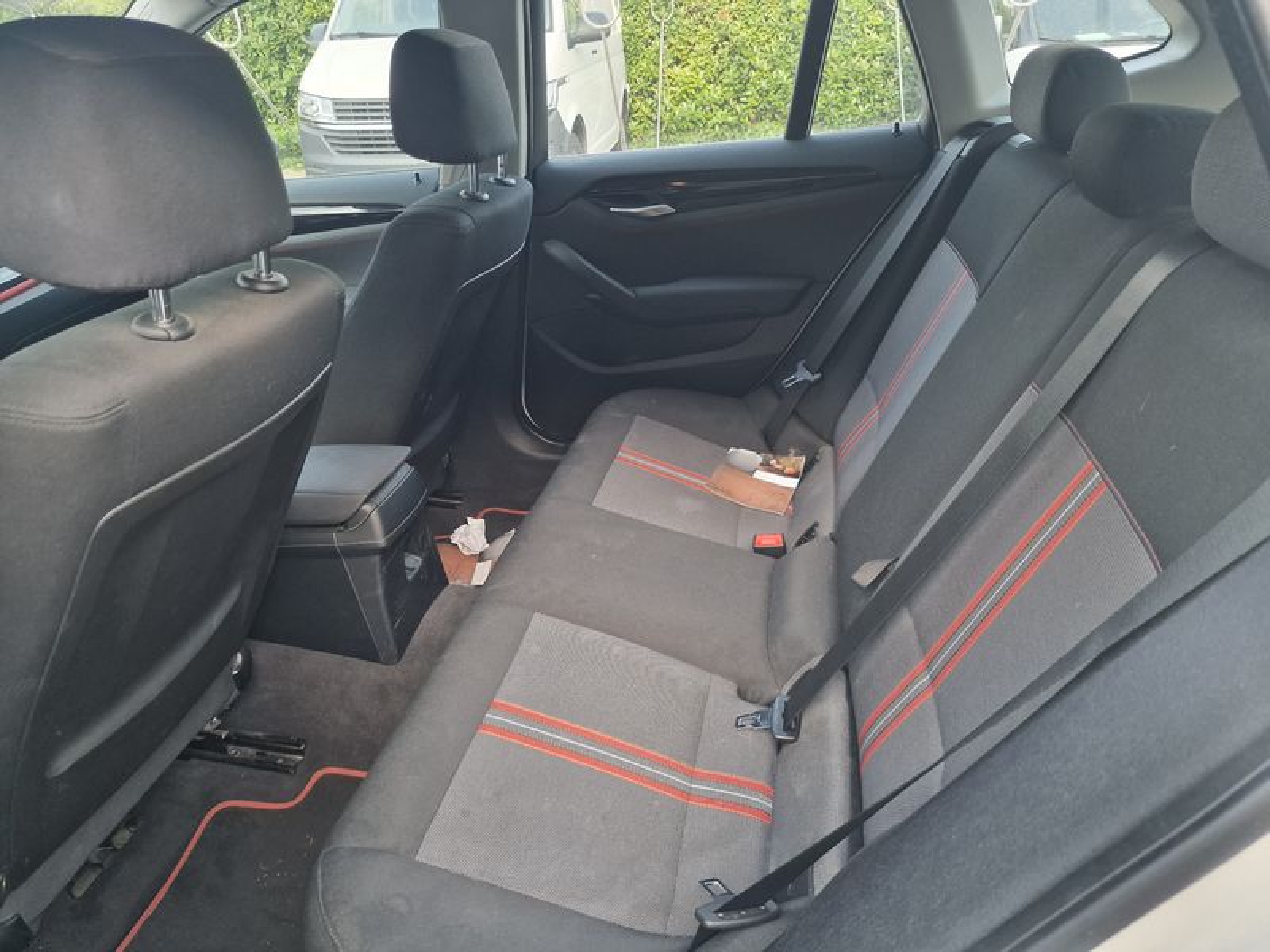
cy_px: 476
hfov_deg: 73.9
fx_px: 844
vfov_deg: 58.9
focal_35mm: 23
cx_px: 635
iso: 200
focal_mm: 6.4
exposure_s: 1/180
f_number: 1.8
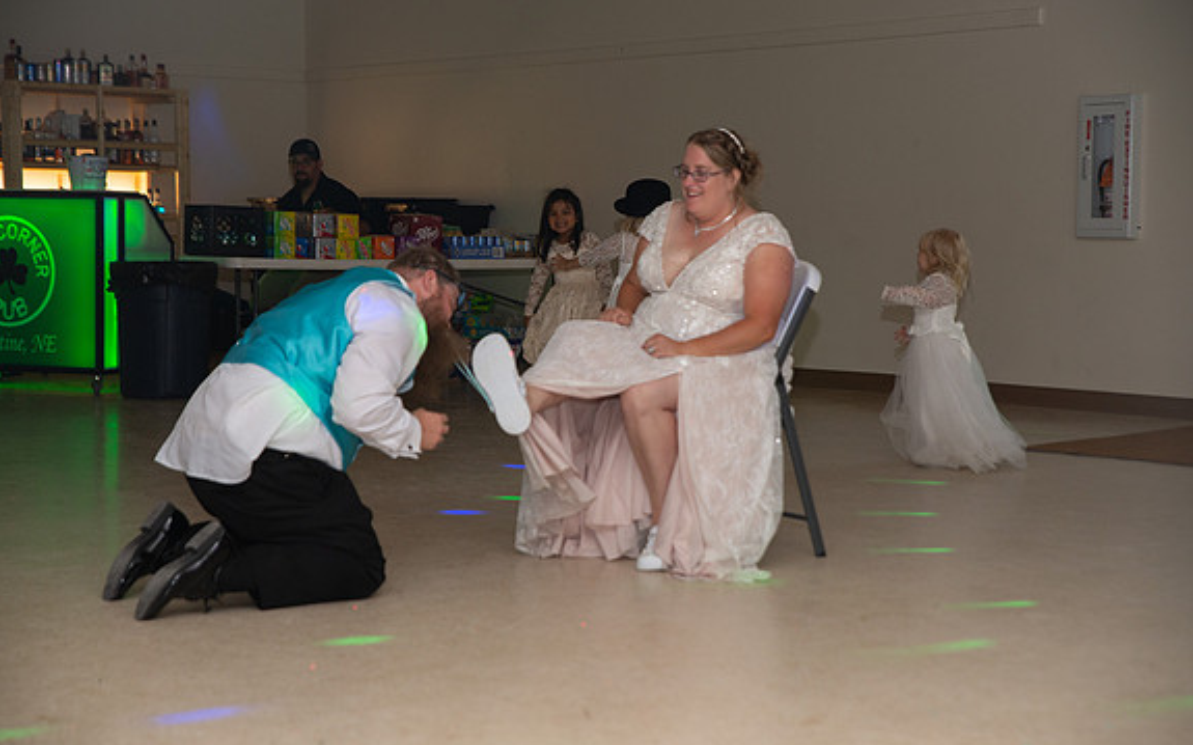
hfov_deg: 28.6
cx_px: 600
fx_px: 2340
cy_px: 366
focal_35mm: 72
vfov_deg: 18.1
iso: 800
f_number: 3.5
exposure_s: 1/125
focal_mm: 70
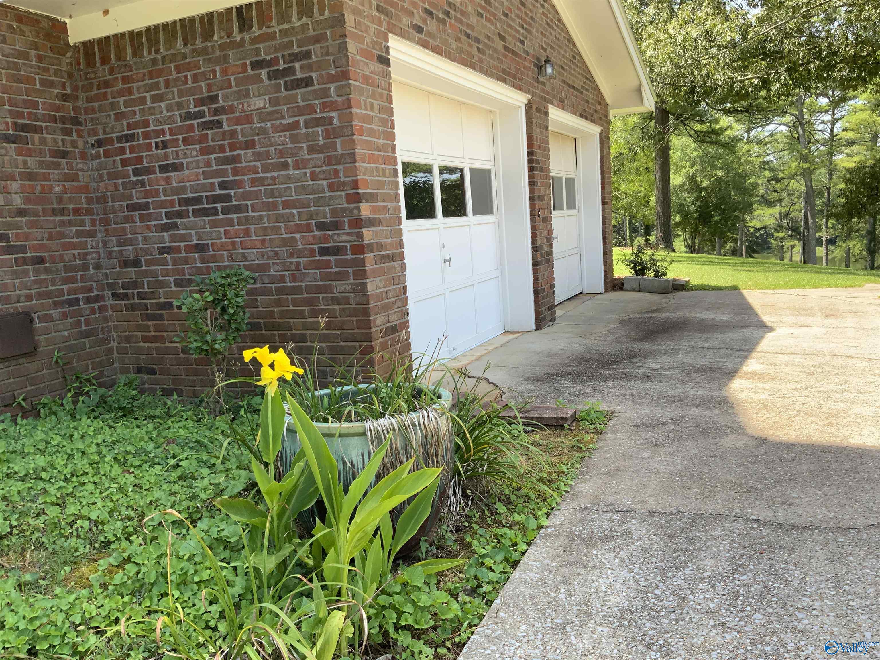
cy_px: 330
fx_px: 737
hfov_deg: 61.7
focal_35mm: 29
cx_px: 440
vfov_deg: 48.2
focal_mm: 3
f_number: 1.8
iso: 16
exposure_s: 1/255
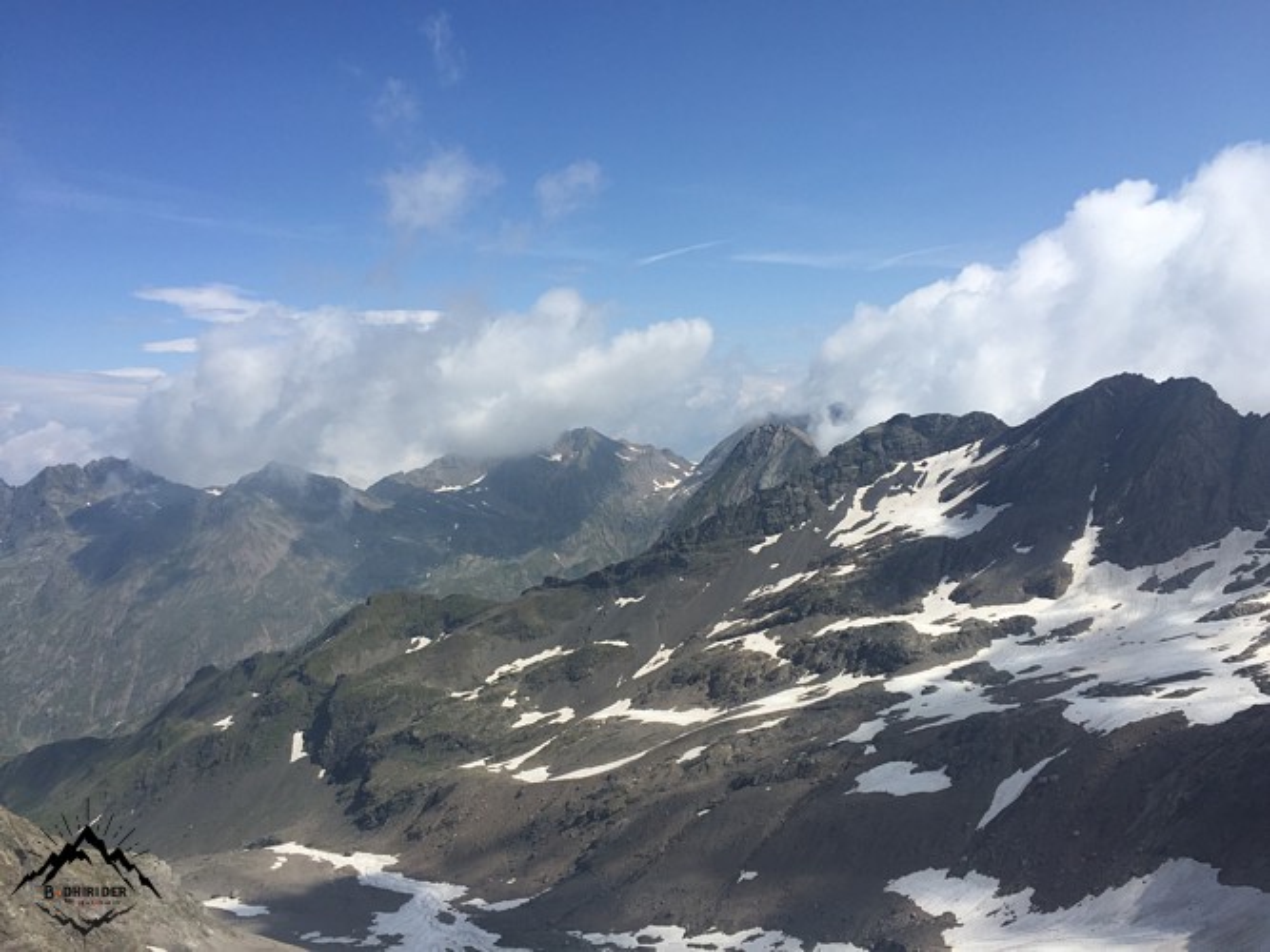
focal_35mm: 29
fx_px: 1064
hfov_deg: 61.7
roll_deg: +2.9
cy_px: 476
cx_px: 635
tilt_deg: -1.4
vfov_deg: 48.2
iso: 32
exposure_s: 1/3300
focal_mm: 4.15
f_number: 2.2
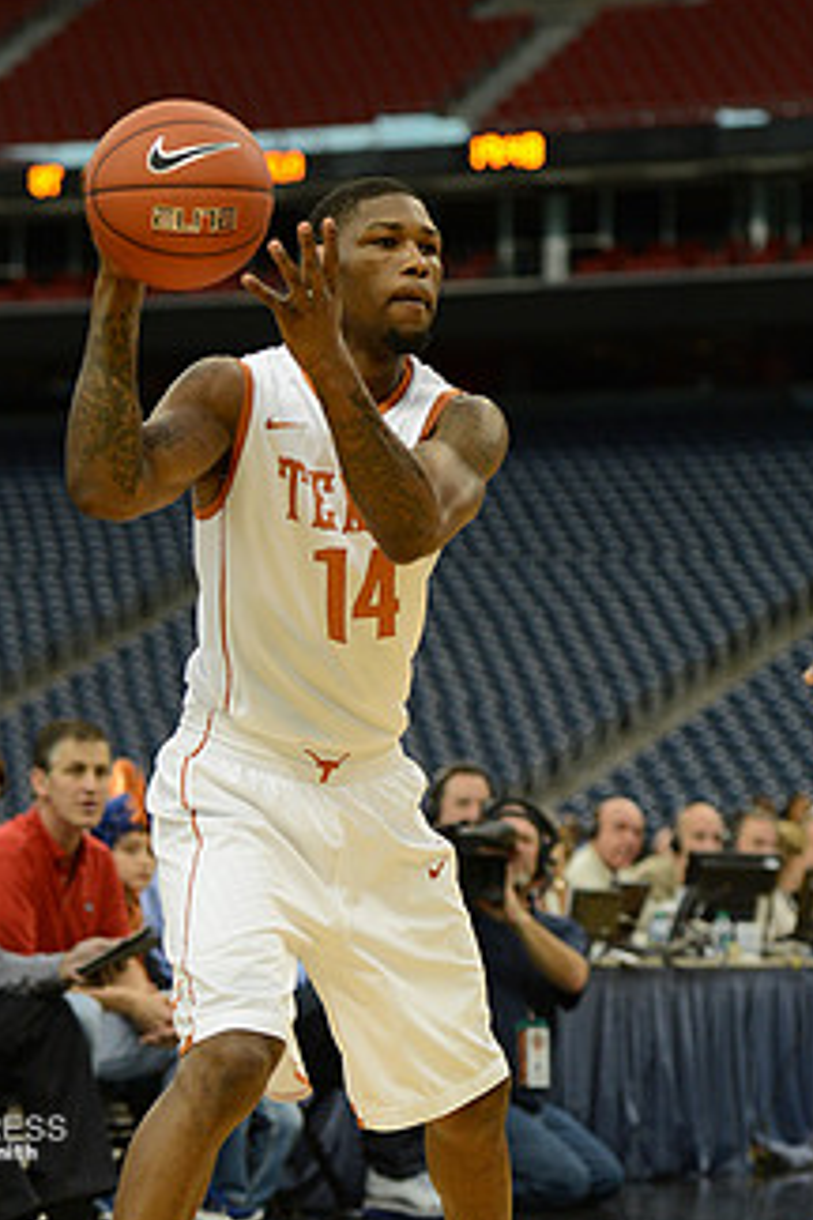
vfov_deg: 18.4
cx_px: 346
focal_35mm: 111
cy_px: 795
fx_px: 3760
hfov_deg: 12.3
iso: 2000
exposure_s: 1/1250
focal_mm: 80
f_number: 2.8
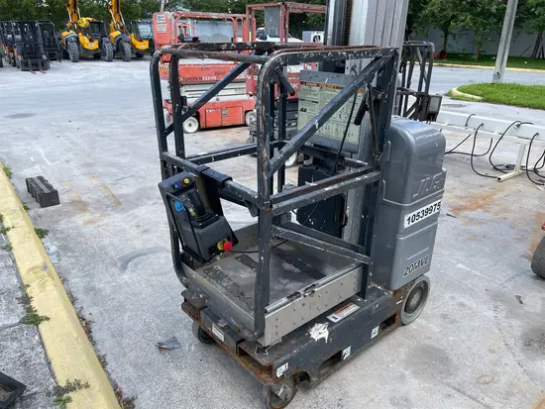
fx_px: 410
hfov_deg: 67.3
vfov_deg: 53.1
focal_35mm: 26
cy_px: 204
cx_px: 272
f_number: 1.6
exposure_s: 1/997
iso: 32
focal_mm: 4.2
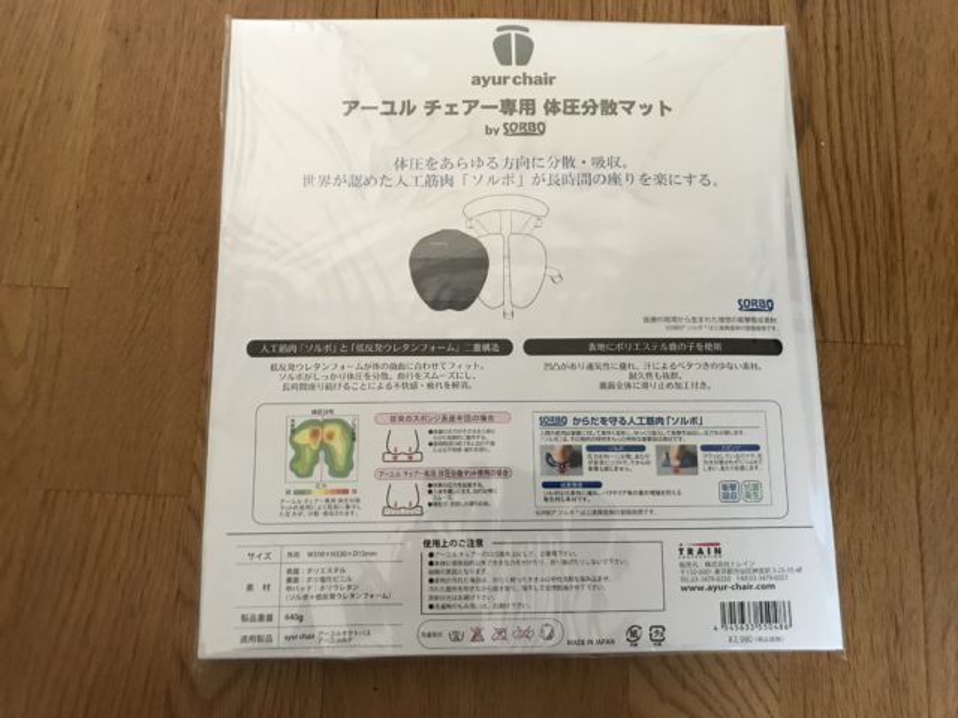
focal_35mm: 28
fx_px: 775
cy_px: 359
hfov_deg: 63.4
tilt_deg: -79.3
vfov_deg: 49.7
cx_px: 479
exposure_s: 1/16
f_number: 1.8
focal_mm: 3.99
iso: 100
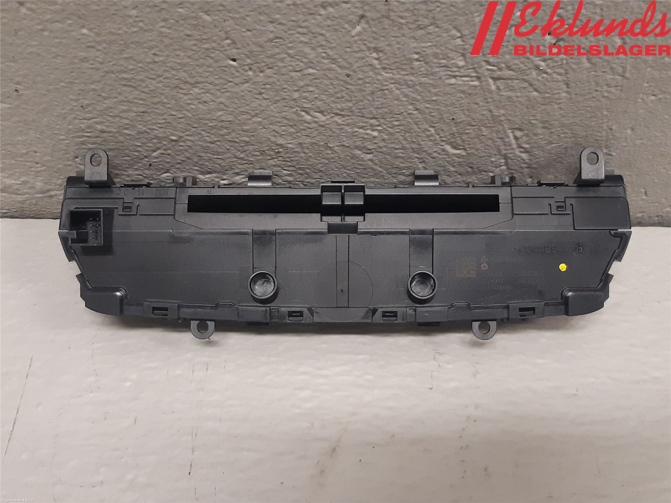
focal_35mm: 26
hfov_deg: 67.3
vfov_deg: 53.1
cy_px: 252
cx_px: 336
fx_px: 504
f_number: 1.7
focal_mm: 3.93
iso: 200
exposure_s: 1/50
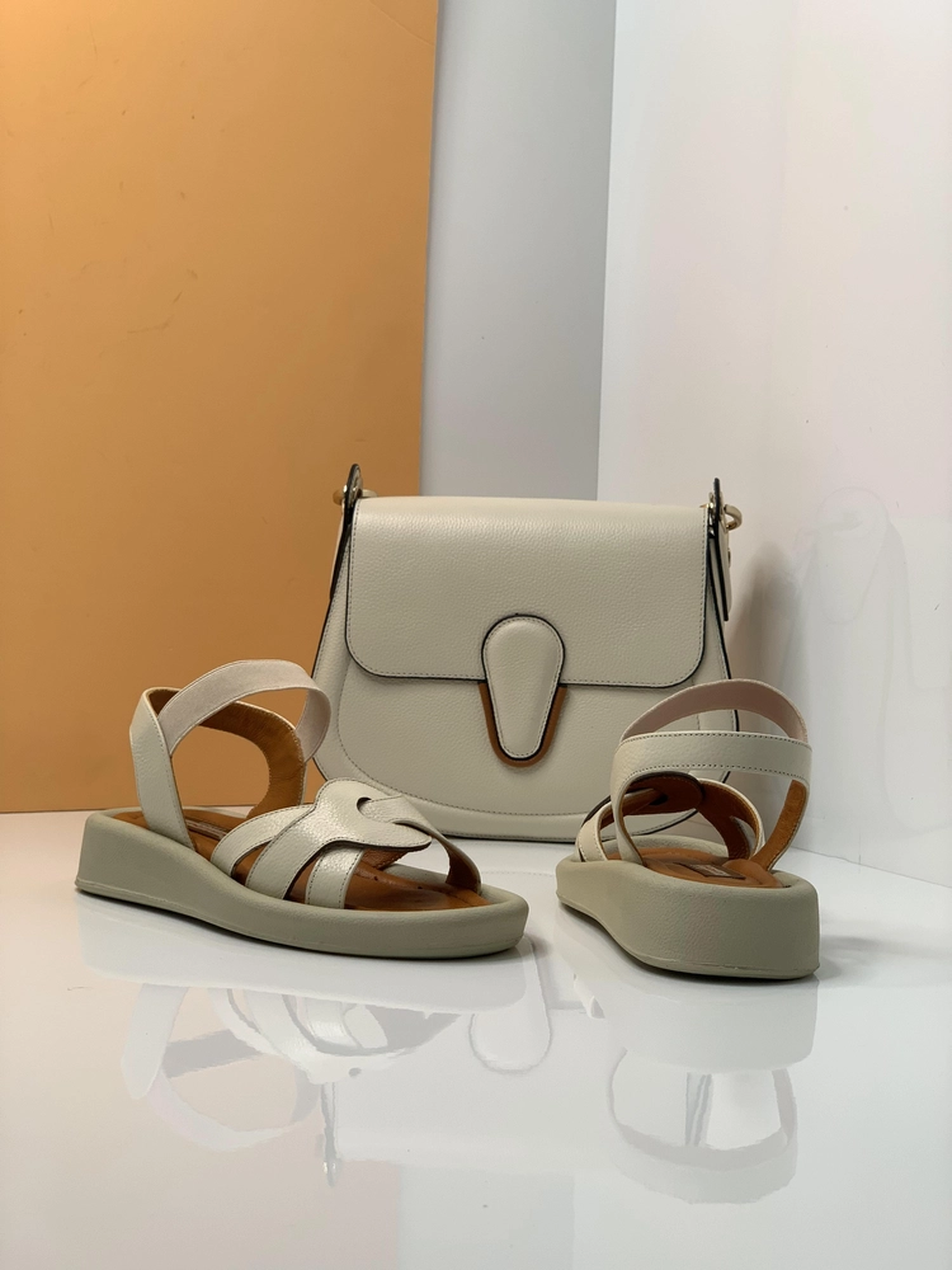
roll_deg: -1.4
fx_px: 1907
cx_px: 476
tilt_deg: -1.3
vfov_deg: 36.8
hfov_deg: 28.0
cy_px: 635
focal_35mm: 52
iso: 25
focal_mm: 6
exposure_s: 1/100
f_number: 2.4
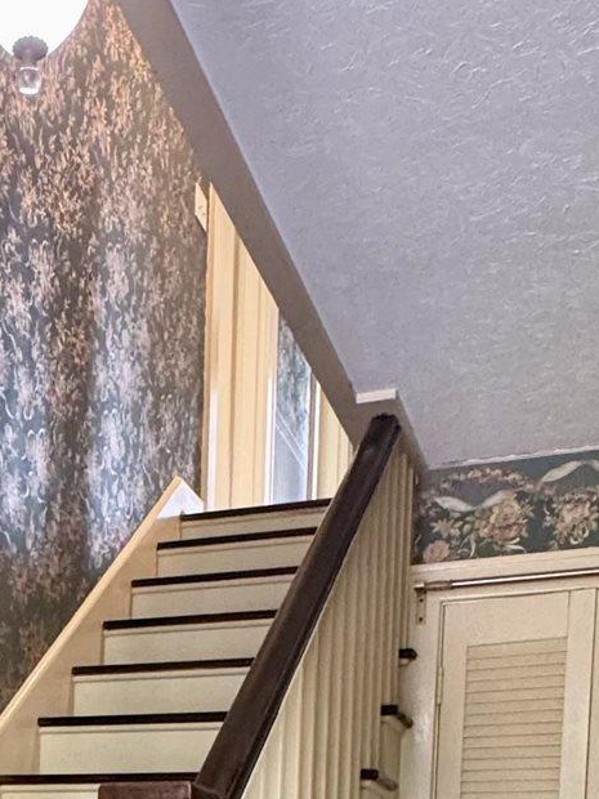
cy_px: 979
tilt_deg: -2.8
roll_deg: -1.3
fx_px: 1200
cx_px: 28
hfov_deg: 26.8
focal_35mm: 52
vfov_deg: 30.7
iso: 640
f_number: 2.2
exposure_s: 1/60
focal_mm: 2.22
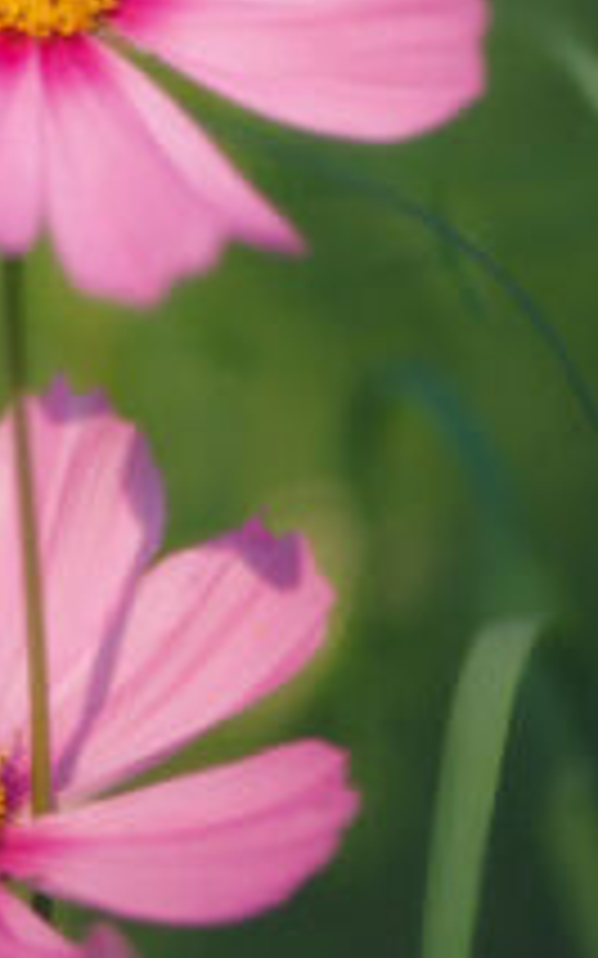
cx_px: 13
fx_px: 7853
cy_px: 288
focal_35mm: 301
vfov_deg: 7.0
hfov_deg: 4.4
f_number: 3
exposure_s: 1/320
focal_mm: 105
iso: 100
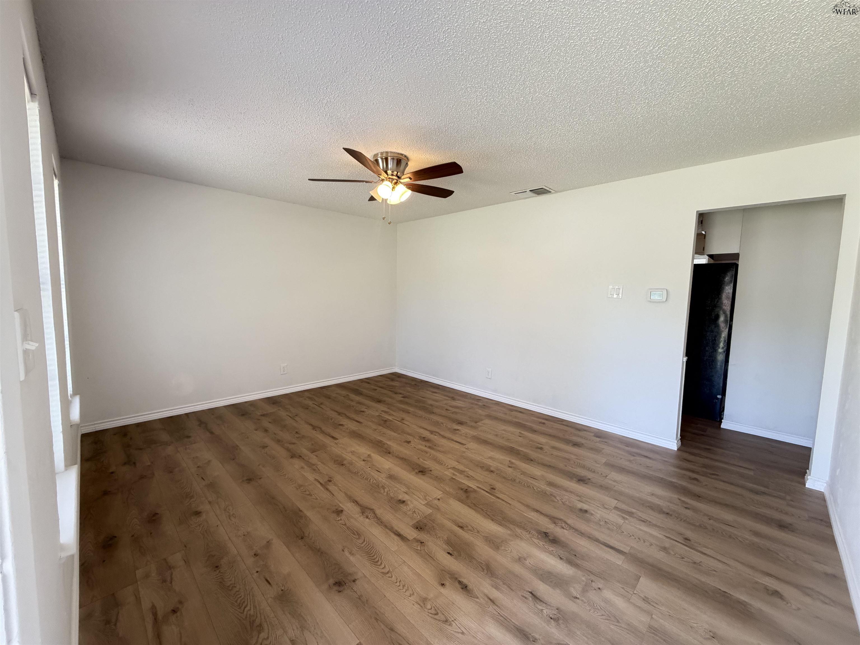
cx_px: 430
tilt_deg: -5.5
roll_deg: -0.6
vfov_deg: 85.7
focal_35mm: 14
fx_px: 348
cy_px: 322
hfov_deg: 102.1
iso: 400
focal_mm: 2.22
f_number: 2.2
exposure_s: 1/60
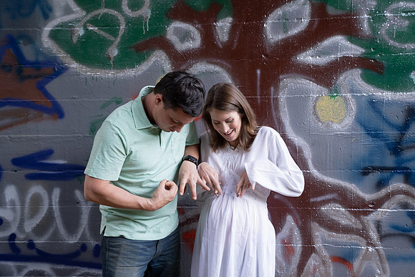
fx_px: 623
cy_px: 138
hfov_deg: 36.9
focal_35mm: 54
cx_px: 208
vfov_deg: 25.1
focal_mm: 54
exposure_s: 1/125
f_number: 2.8
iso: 400
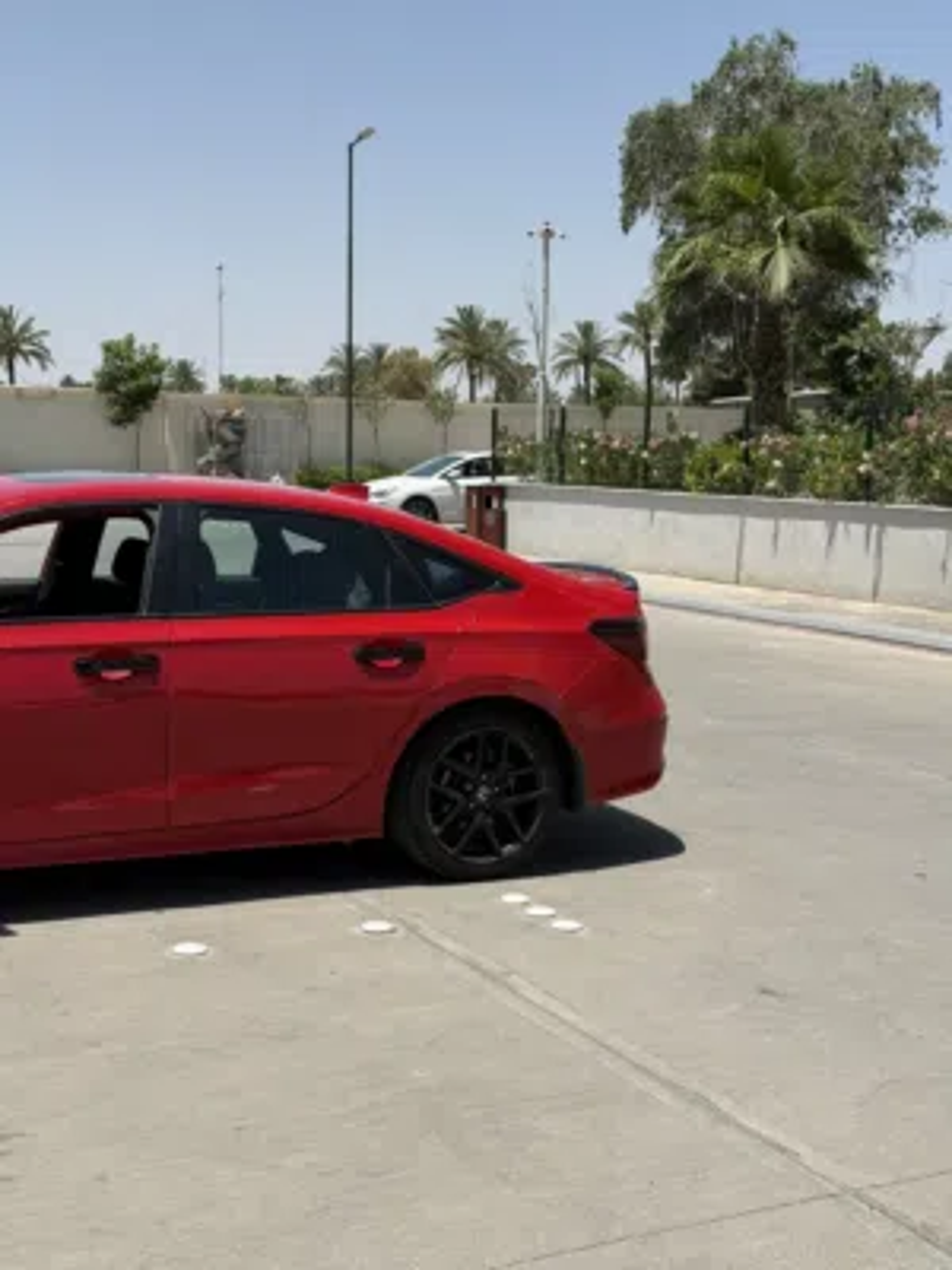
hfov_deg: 30.3
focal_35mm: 48
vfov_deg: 39.7
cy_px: 635
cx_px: 476
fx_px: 1760
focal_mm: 6.76
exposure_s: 1/6024
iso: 64
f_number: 1.78
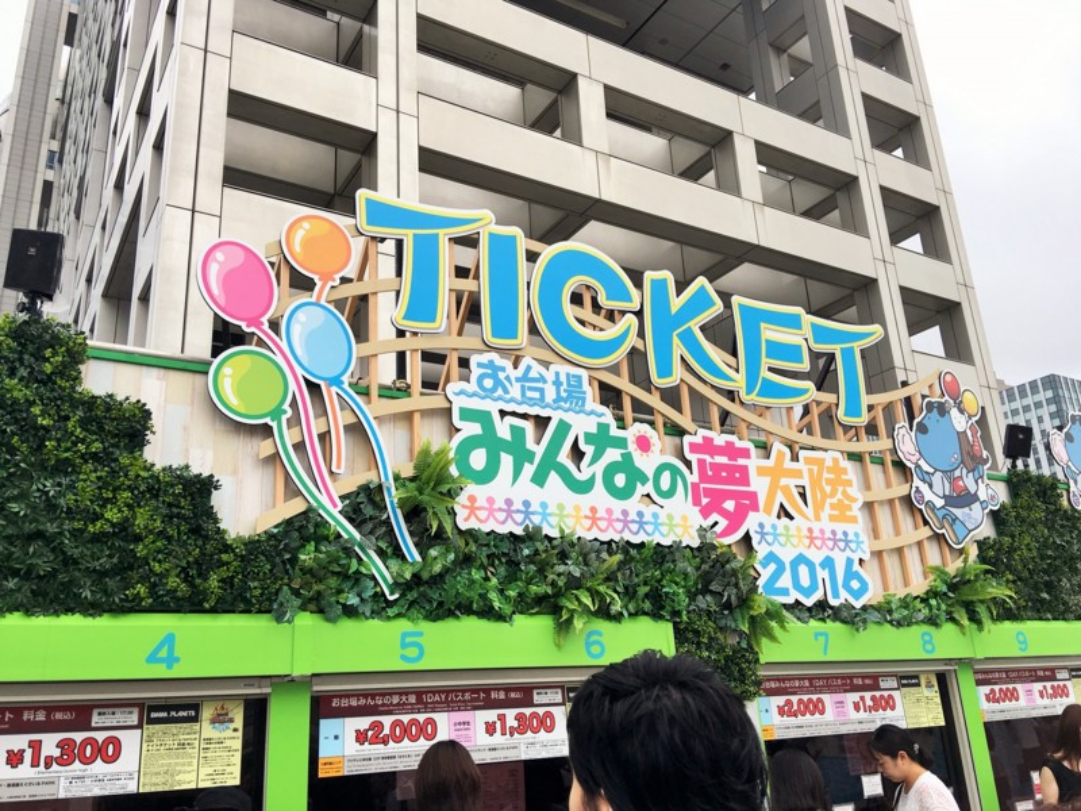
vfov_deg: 48.2
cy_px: 406
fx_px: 906
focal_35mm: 29
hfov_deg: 61.7
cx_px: 540
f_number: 2.2
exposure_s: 1/1304
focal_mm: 4.15
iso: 25
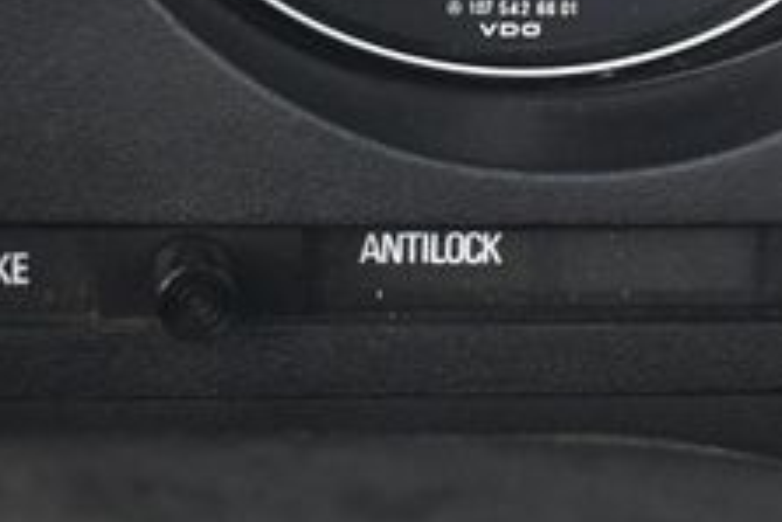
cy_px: -203
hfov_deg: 12.7
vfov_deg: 8.4
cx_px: 498
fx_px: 3499
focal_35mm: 161
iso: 1600
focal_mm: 28
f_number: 4.5
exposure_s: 1/125
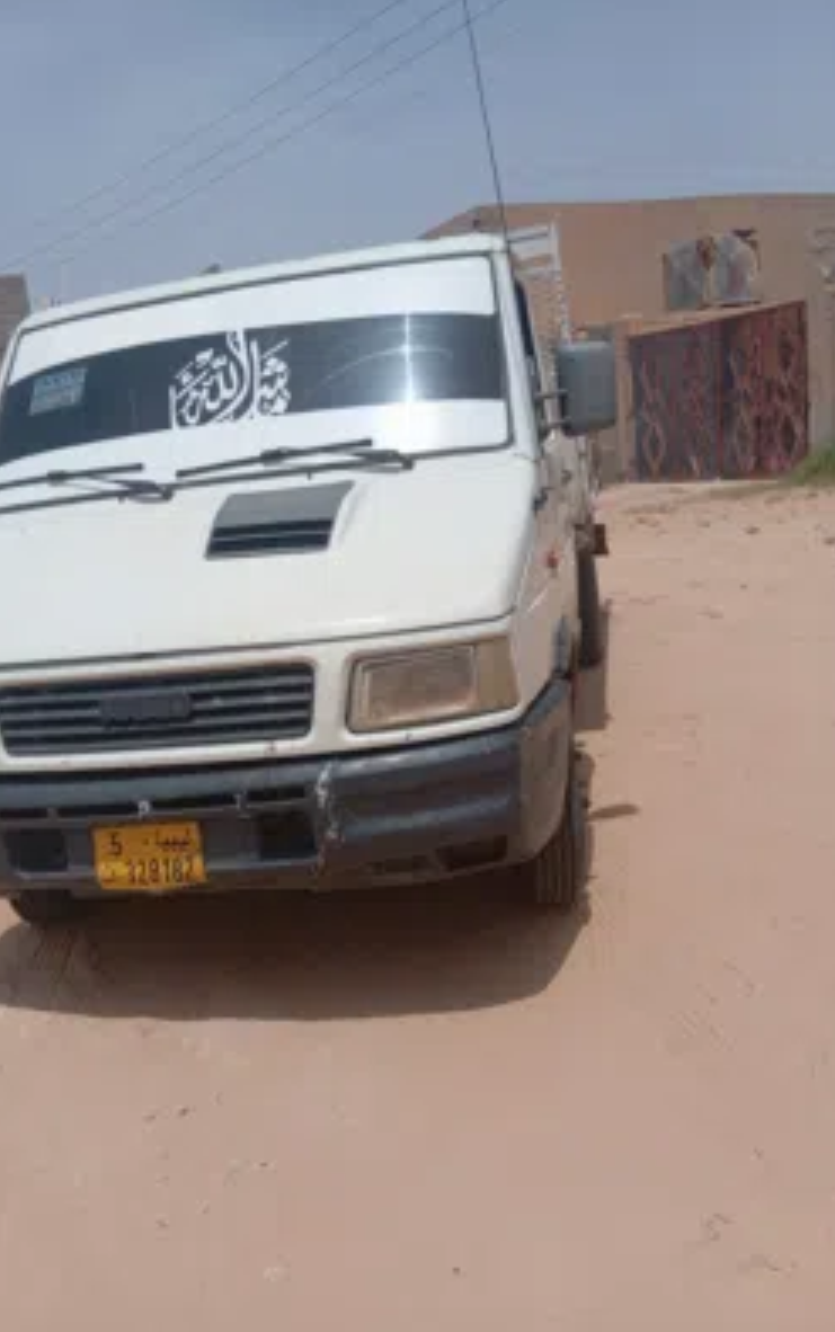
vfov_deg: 62.9
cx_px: 365
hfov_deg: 41.8
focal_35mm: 30
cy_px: 669
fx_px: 1090
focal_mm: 4.22
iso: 57
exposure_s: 1/1667
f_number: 1.8
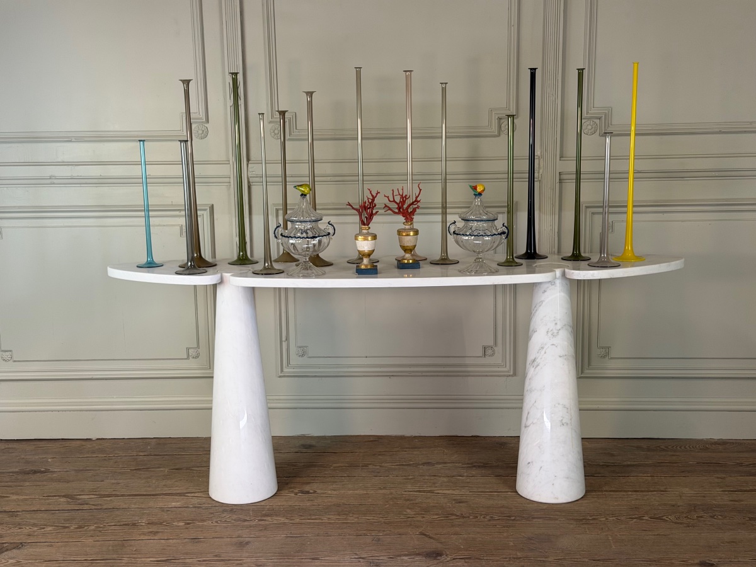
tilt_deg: -11.2
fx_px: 1048
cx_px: 378
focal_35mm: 48
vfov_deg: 30.3
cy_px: 284
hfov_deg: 39.7
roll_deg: +1.6
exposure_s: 1/50
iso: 80
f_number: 1.78
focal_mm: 6.76
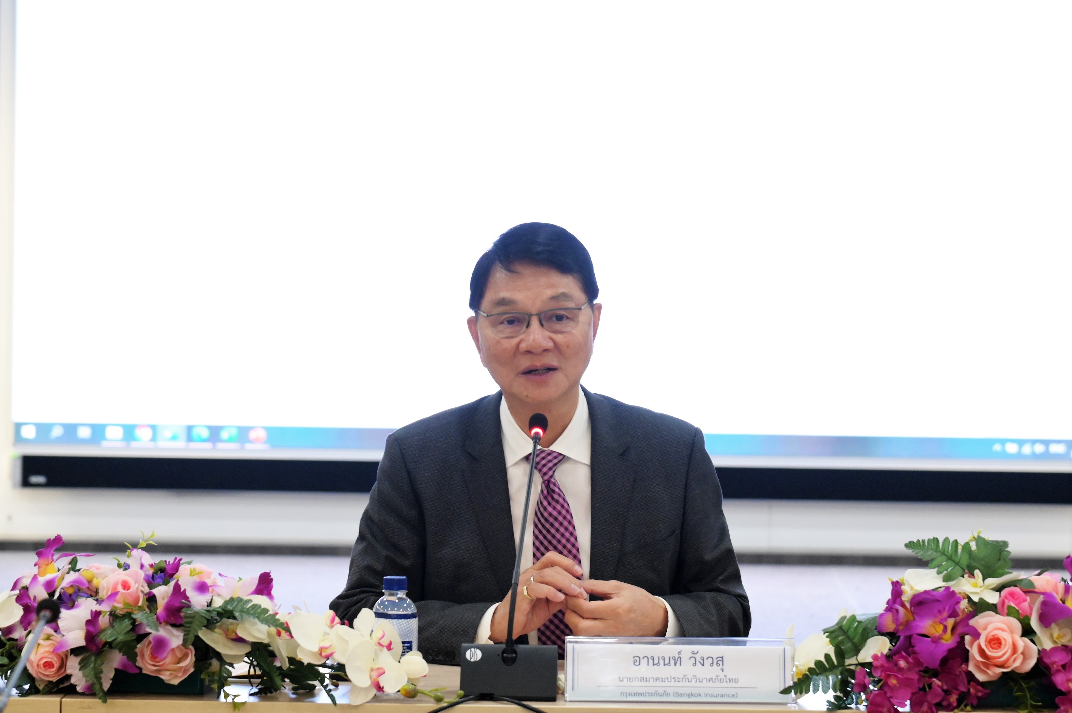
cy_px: 356
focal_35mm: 120
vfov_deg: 11.4
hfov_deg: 17.1
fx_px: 3571
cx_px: 536
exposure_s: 1/125
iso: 6400
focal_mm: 120
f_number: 6.3
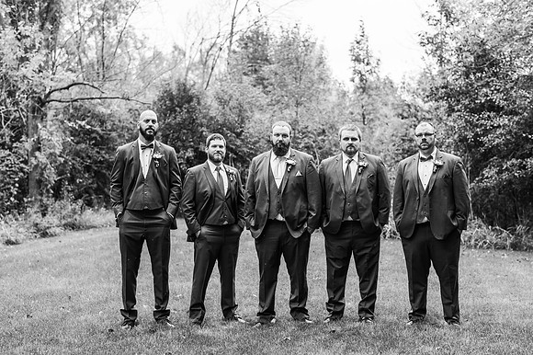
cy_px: 178
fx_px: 858
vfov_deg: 23.4
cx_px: 266
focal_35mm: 58
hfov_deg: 34.5
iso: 500
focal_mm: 58
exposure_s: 1/1000
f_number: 2.8
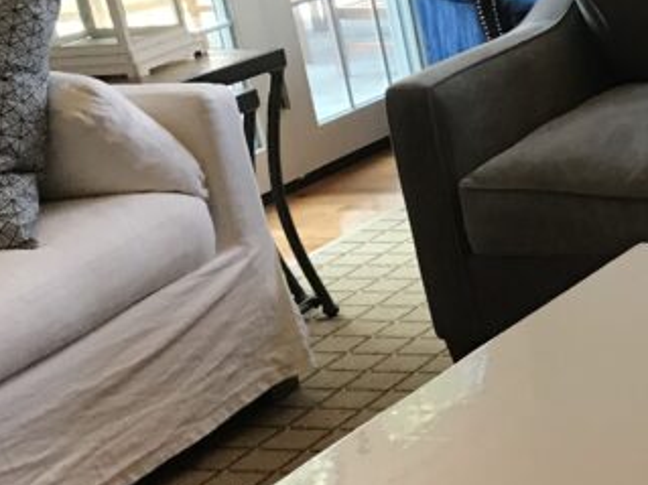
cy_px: 432
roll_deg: +4.9
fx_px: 1684
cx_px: 957
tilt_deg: -22.4
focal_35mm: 90
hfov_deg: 19.2
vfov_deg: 16.2
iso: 40
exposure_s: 1/30
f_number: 1.8
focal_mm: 3.99
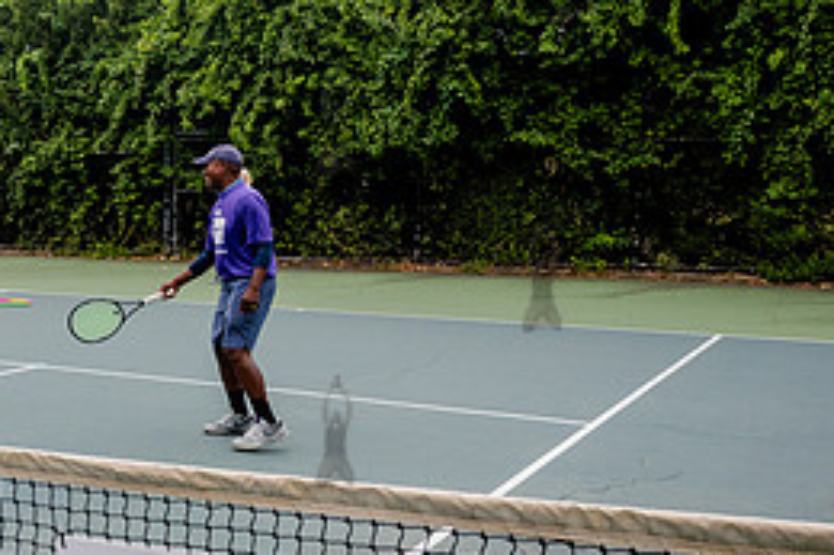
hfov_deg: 32.5
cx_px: -80
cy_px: 274
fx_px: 1250
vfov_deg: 25.0
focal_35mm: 54
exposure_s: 1/3200
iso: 1000
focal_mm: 24
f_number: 5
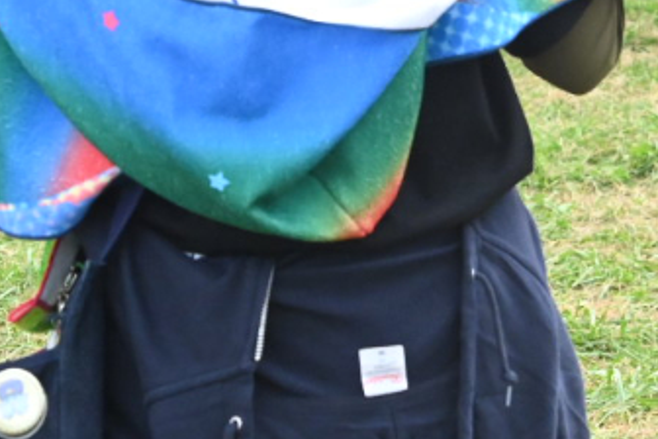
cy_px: -102
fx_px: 4569
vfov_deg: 5.5
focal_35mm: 250
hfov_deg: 8.0
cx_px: 1120
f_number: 10
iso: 6400
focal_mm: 70
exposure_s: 1/2500
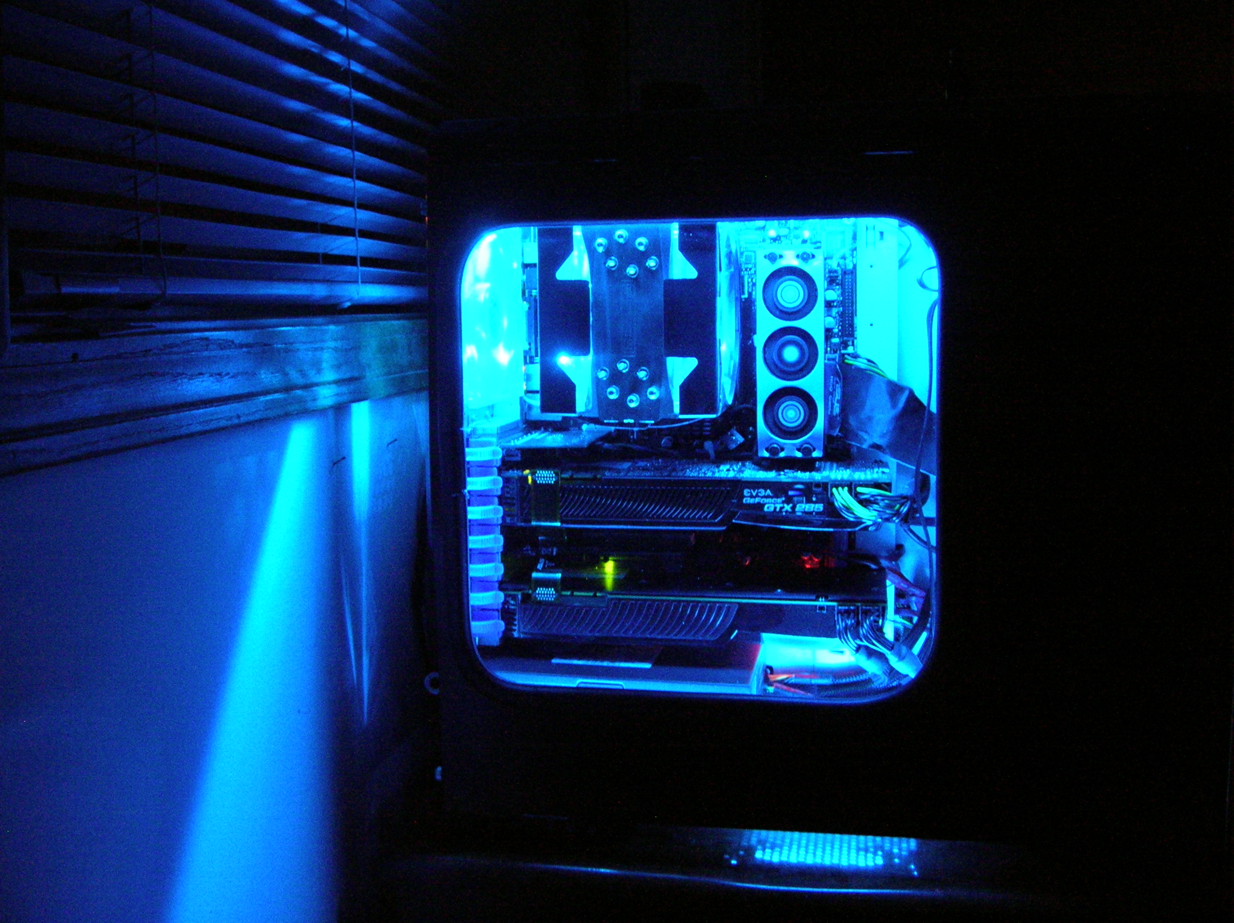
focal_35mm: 36
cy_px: 462
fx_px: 1282
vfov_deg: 39.6
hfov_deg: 51.4
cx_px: 617
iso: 300
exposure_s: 1/2.4
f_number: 2.7
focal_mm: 6
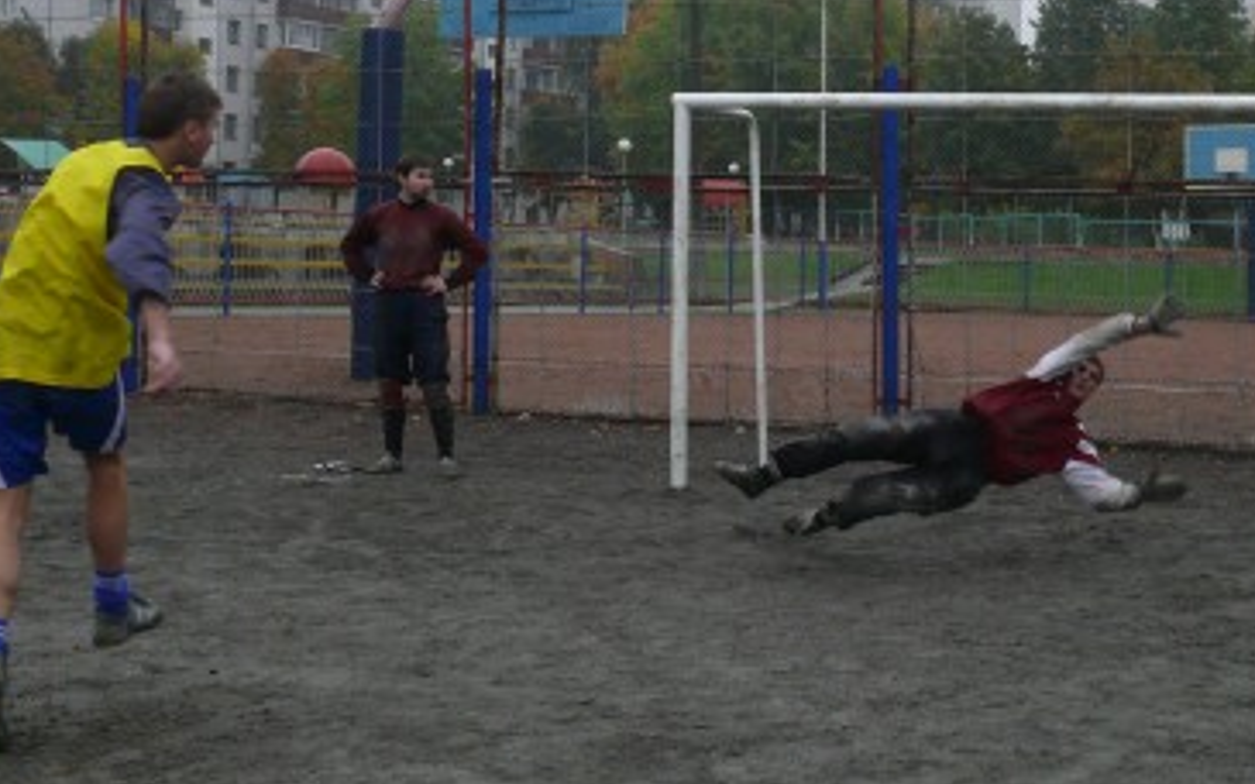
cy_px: 268
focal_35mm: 65
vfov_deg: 19.9
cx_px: 952
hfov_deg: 30.9
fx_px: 2223
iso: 200
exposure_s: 1/320
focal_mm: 7.4
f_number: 2.8
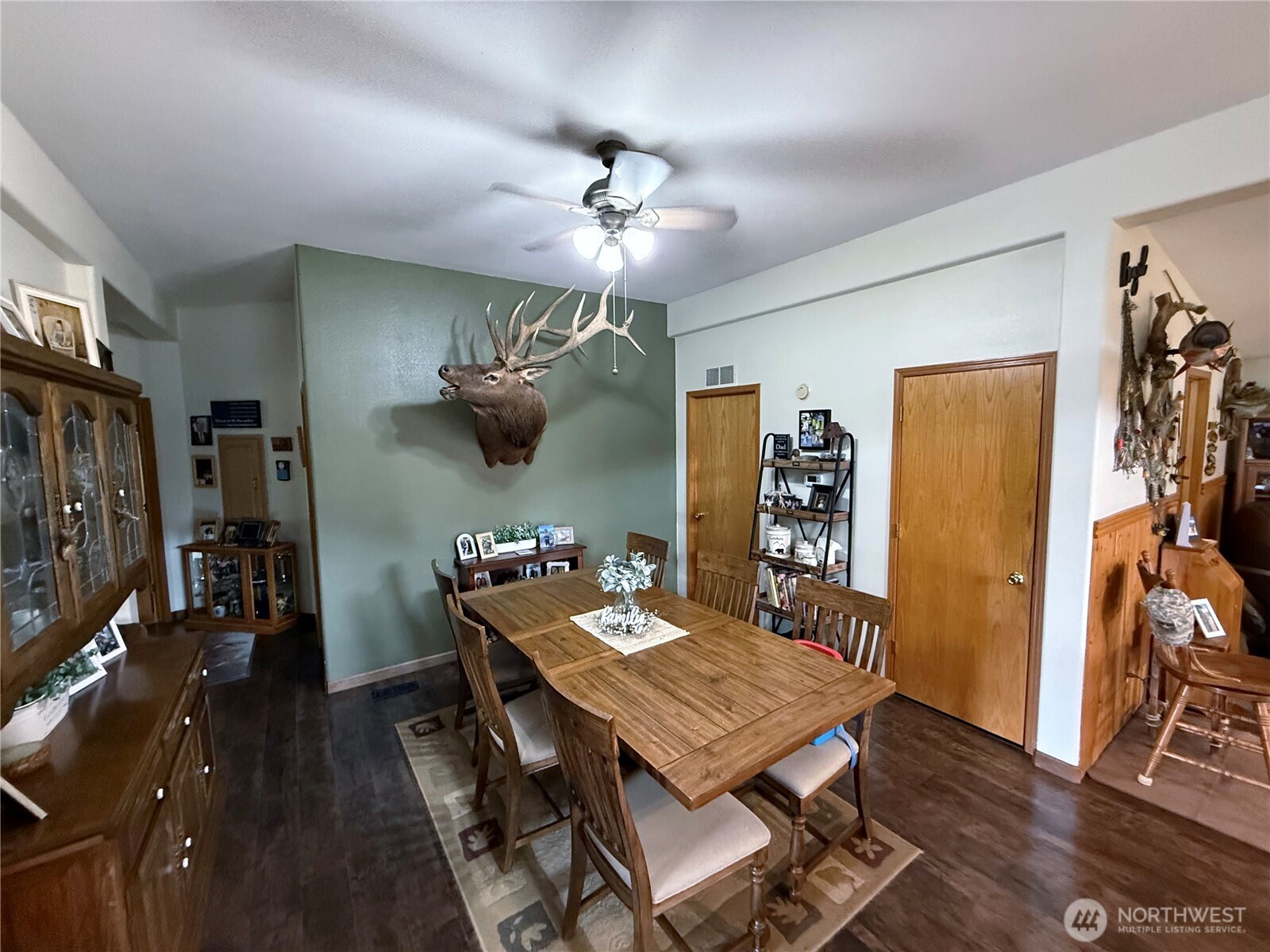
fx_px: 514
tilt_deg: -4.8
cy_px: 476
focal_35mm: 14
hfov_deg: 102.1
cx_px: 635
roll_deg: +1.2
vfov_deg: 85.7
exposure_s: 1/60
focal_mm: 2.22
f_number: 2.2
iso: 640
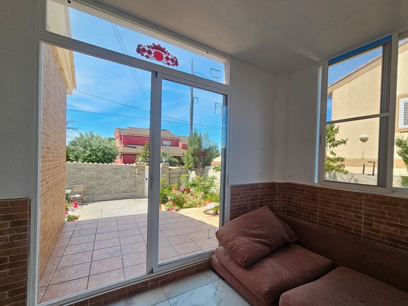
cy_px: 163
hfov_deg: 97.8
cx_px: 227
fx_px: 177
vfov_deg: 81.6
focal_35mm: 15
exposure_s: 1/363
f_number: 2.2
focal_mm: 2.2
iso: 50
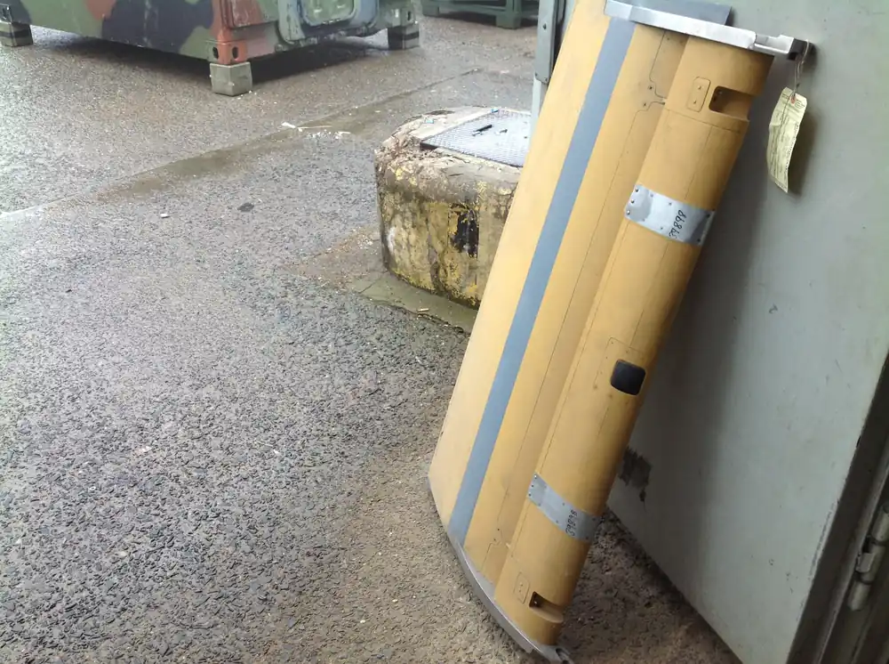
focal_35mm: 35
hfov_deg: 52.7
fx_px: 897
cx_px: 444
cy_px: 332
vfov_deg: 40.6
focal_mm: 4.28
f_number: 2.4
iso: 50
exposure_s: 1/141
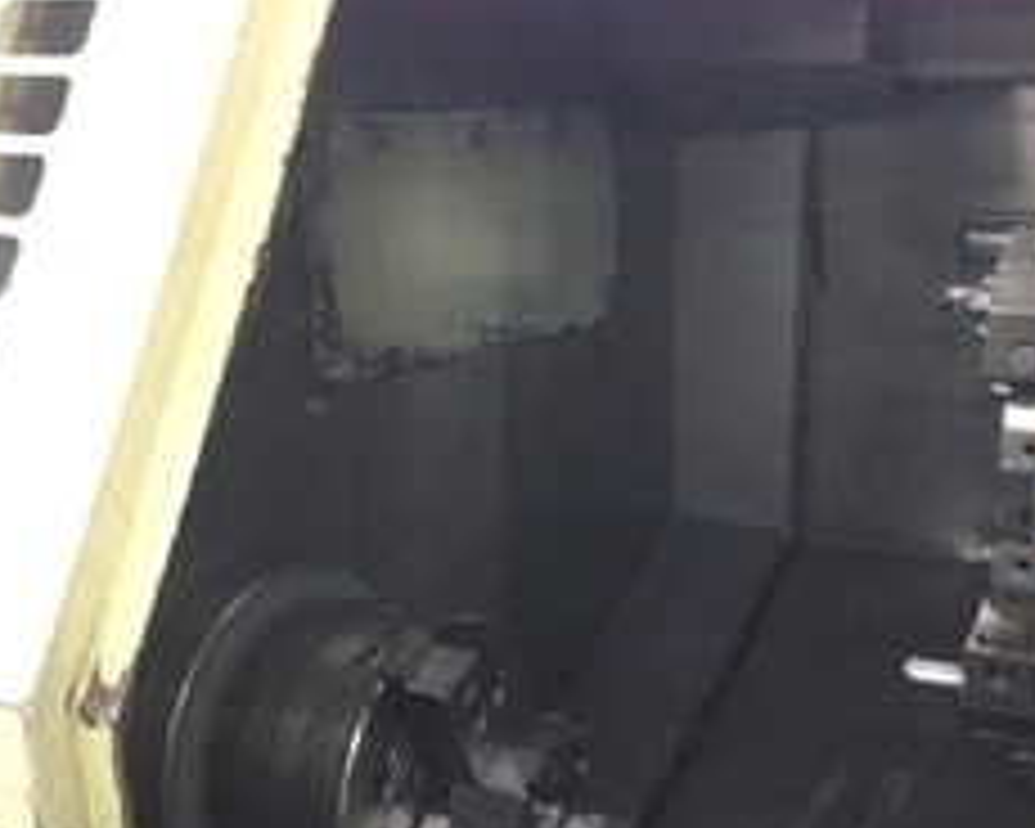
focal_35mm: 56
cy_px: 662
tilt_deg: -19.2
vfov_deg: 26.6
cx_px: 630
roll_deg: +2.1
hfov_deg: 33.5
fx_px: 1715
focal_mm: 4.12
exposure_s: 1/20
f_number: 2.4
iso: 200
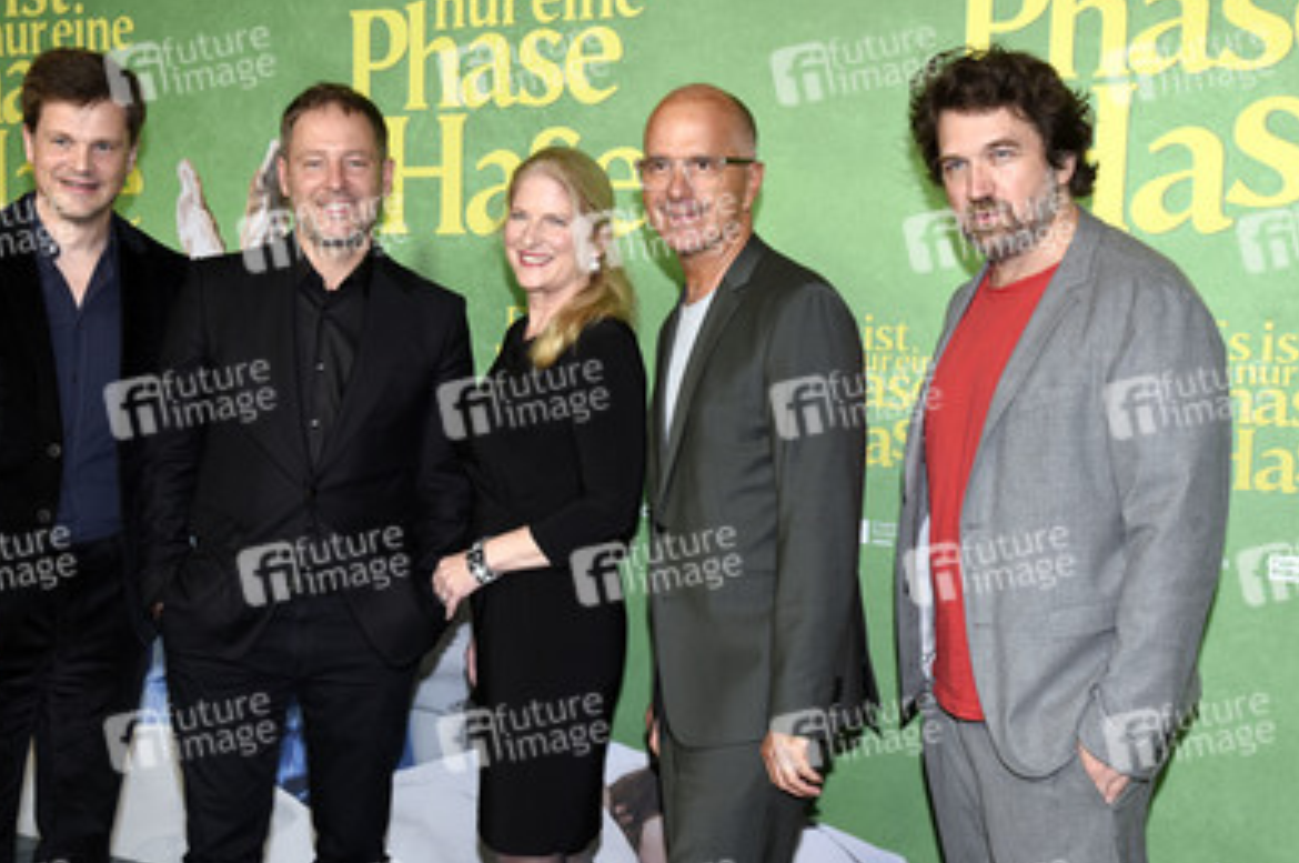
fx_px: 1586
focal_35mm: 44
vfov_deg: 30.4
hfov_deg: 44.5
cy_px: 483
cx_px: 568
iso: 500
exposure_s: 1/125
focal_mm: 38
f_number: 6.3
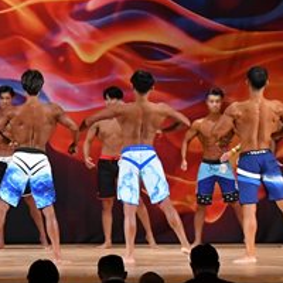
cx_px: -29
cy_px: 122
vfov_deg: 7.4
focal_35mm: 237
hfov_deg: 7.3
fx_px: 2192
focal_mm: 48
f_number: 5.6
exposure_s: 1/400
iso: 3200
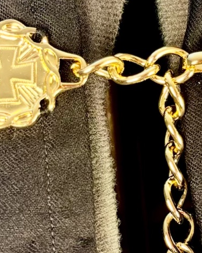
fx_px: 449
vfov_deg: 31.4
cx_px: 137
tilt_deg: -9.7
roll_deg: +4.8
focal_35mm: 60
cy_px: 101
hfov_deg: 25.2
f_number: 1.78
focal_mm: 6.76
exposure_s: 1/60
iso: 500
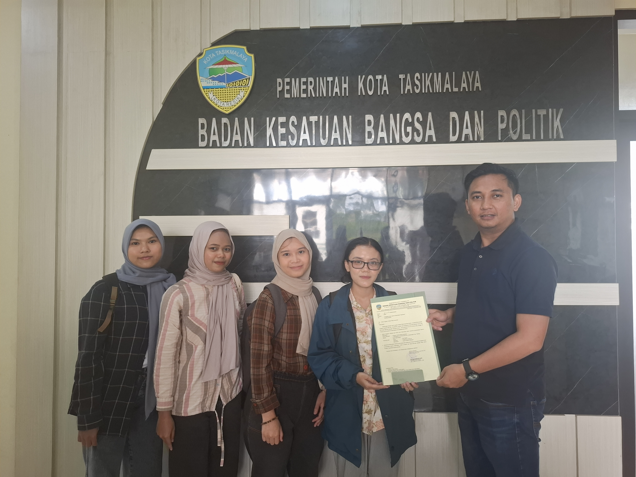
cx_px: 318
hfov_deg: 73.9
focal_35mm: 23
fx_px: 423
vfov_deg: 58.9
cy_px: 238
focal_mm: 5.54
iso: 400
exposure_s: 1/33
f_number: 1.8
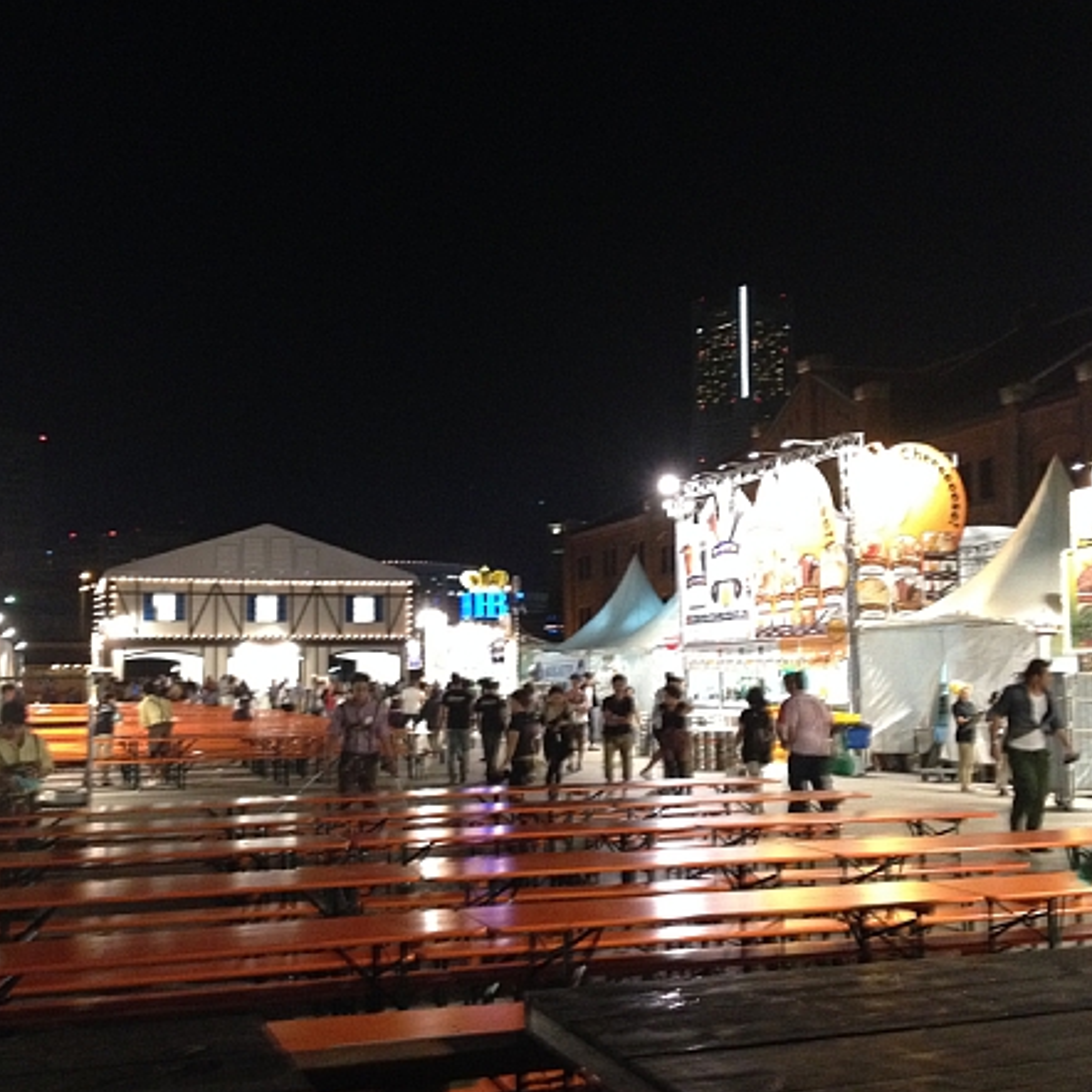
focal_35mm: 42
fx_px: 1499
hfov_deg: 40.0
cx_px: 499
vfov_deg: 40.0
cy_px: 548
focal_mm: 4.28
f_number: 2.4
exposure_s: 1/15
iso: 400
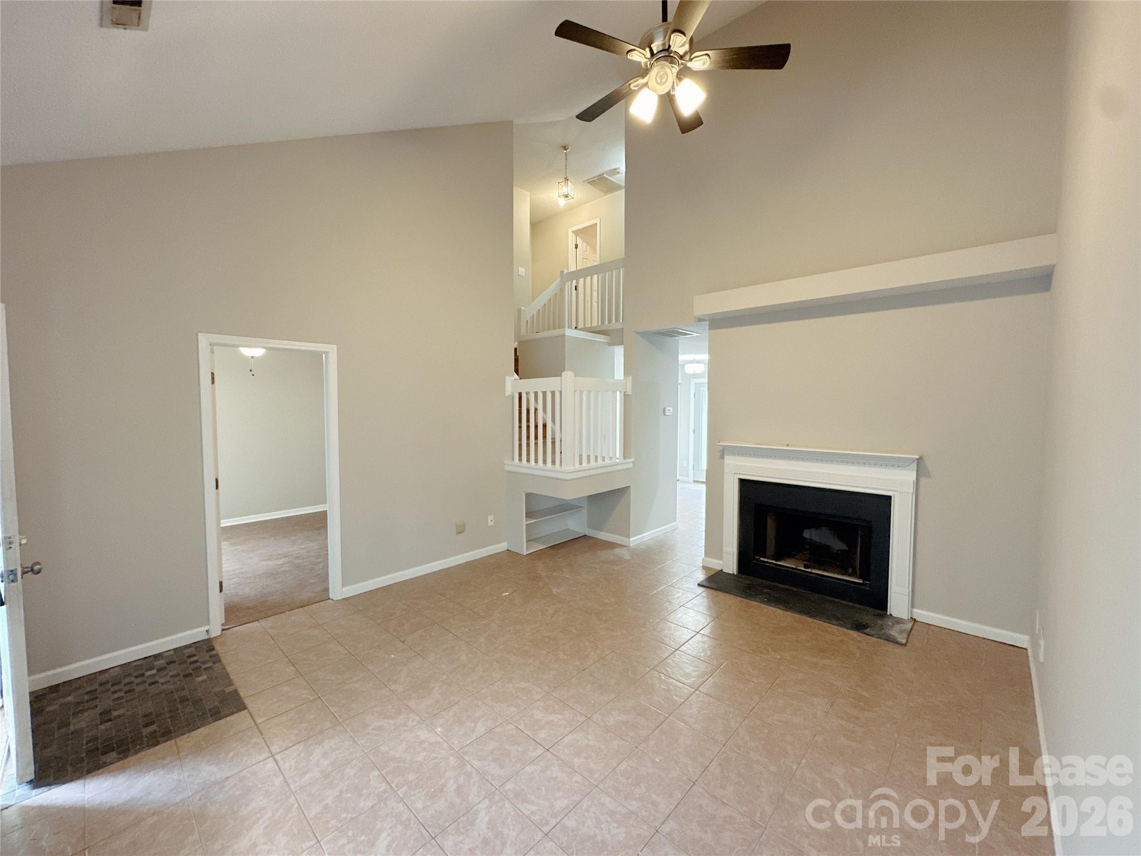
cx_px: 570
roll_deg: +0.3
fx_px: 461
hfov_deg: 102.1
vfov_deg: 85.7
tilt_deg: -2.9
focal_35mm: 14
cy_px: 428
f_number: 2.2
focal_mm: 2.22
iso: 400
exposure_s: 1/60
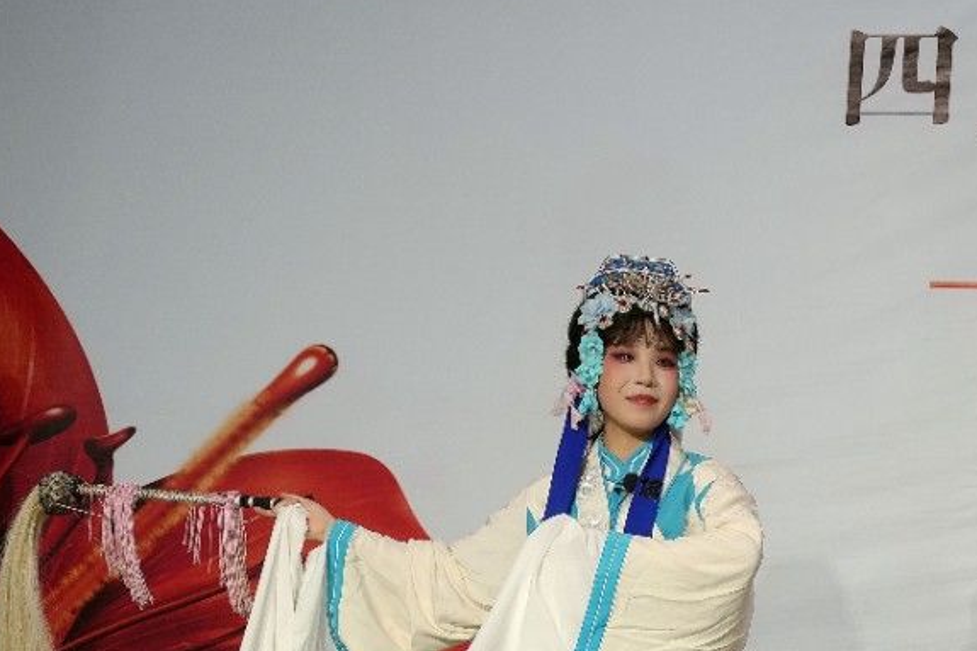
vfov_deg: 10.2
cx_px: 982
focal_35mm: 134
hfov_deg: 15.0
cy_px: 614
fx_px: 3635
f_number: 4.5
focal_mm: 55
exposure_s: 1/160
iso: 320
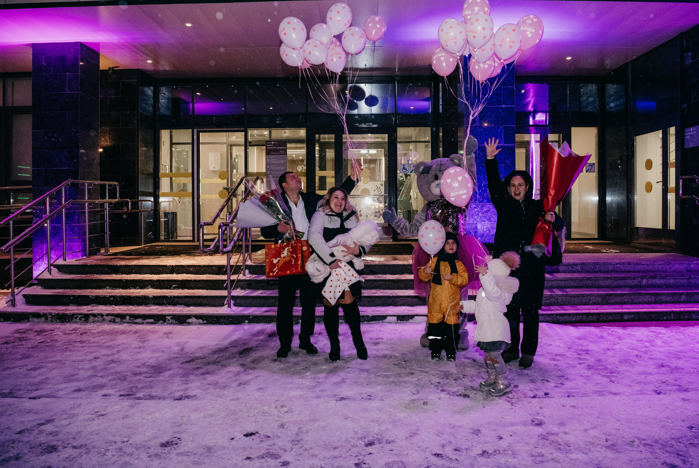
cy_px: 218
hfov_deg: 70.0
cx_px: 362
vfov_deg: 50.2
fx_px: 499
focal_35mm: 26
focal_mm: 24
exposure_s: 1/160
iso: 2500
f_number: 5
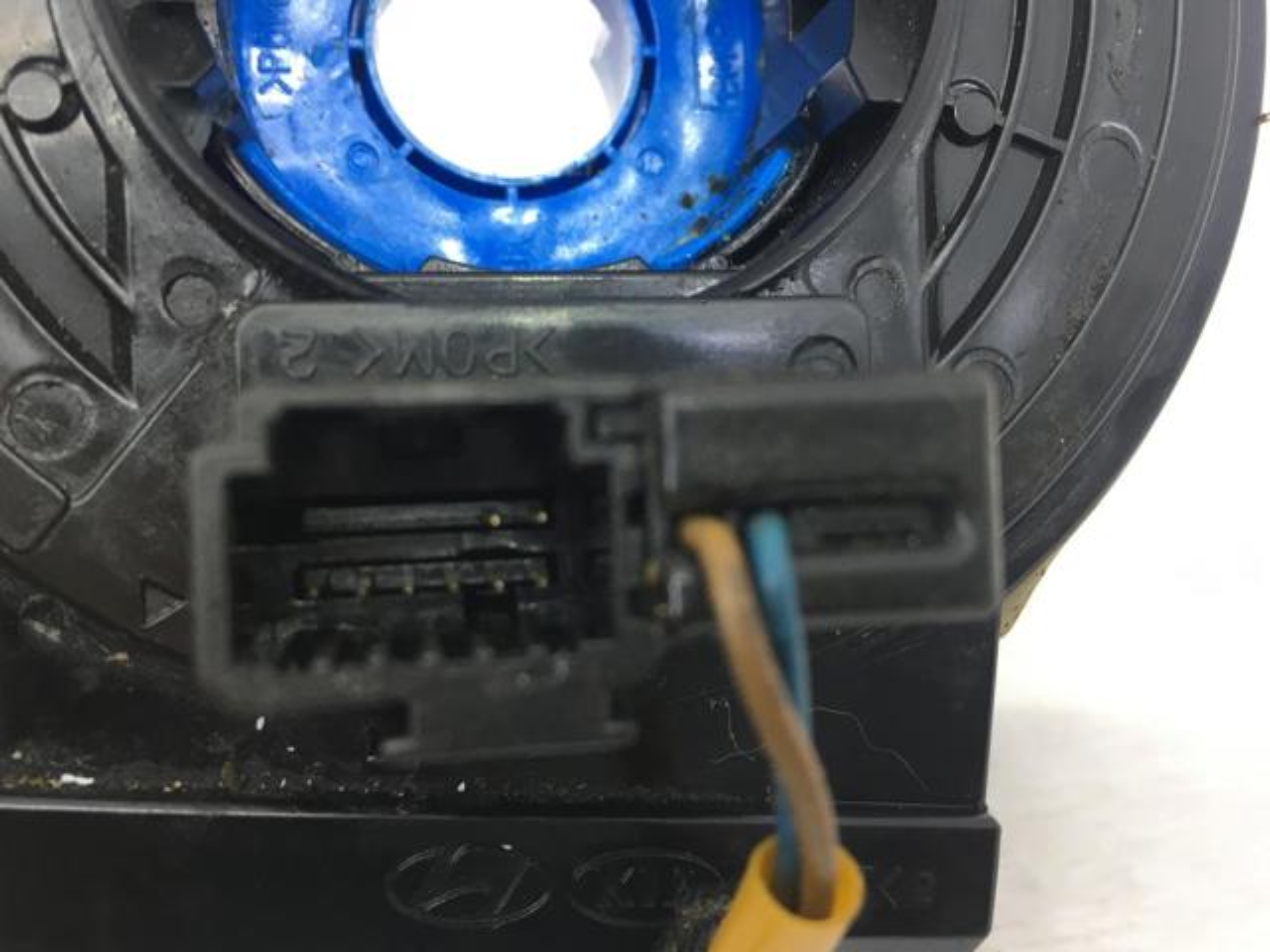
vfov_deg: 48.2
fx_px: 1064
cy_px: 476
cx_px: 635
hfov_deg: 61.7
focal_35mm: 29
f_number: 2.2
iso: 64
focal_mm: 4.15
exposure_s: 1/33
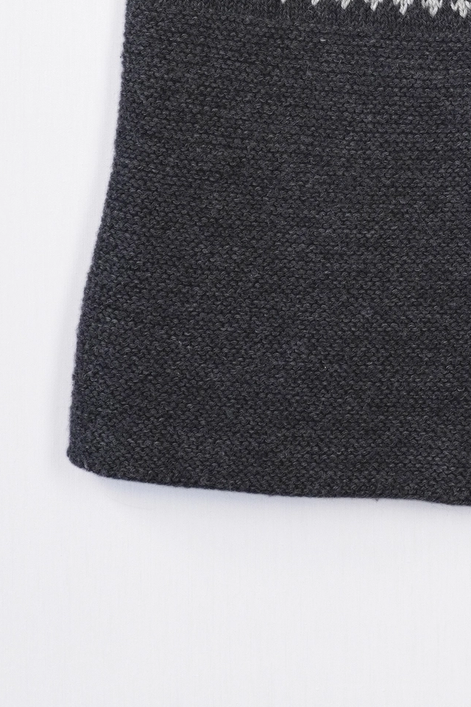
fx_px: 2826
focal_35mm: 144
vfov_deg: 14.1
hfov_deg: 9.5
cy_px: 44
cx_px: 469
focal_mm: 32
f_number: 7.1
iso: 320
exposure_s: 1/60
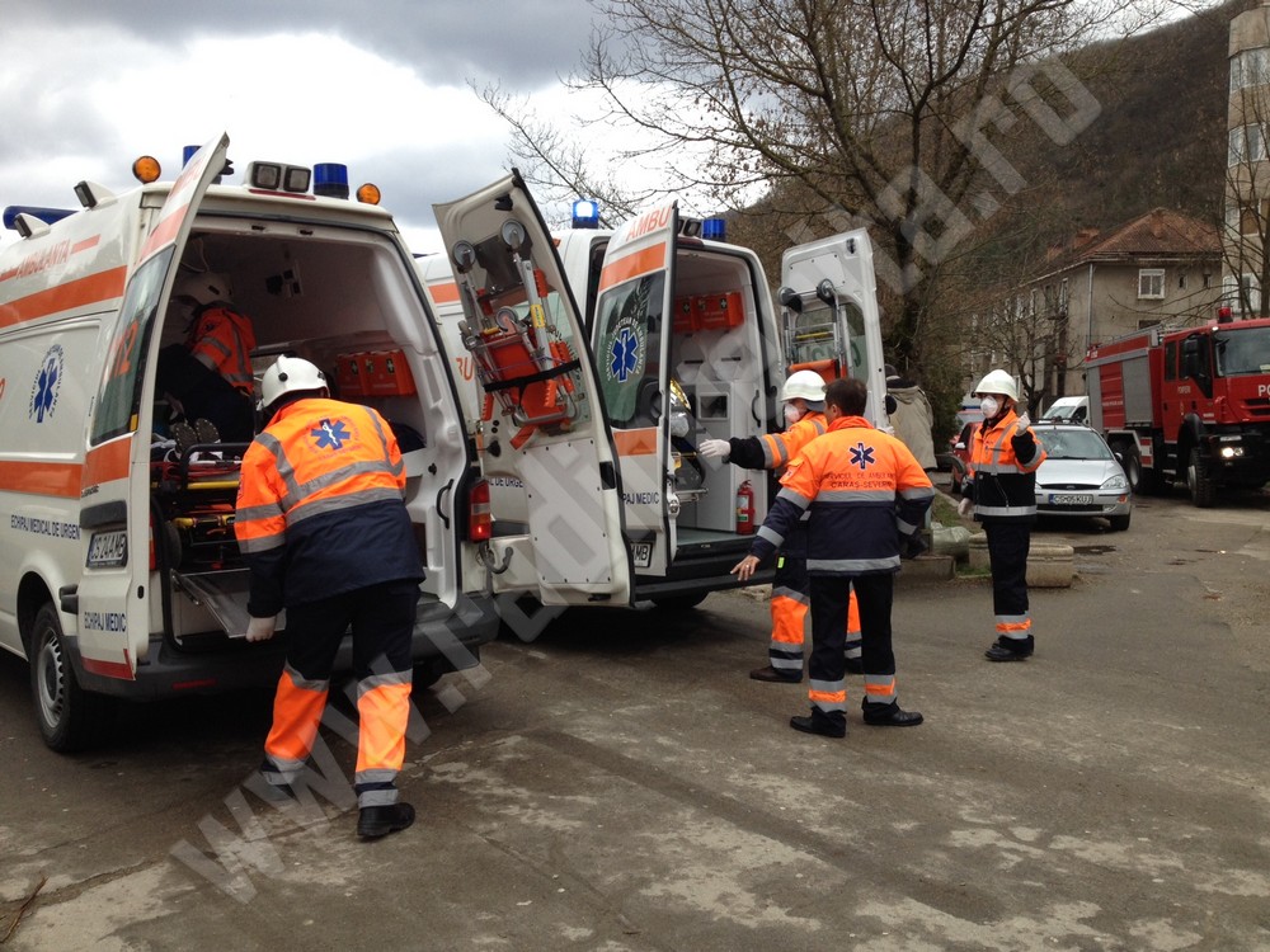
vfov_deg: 40.7
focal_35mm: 35
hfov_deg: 52.6
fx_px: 1284
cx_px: 635
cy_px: 476
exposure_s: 1/250
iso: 50
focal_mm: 4.28
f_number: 2.4
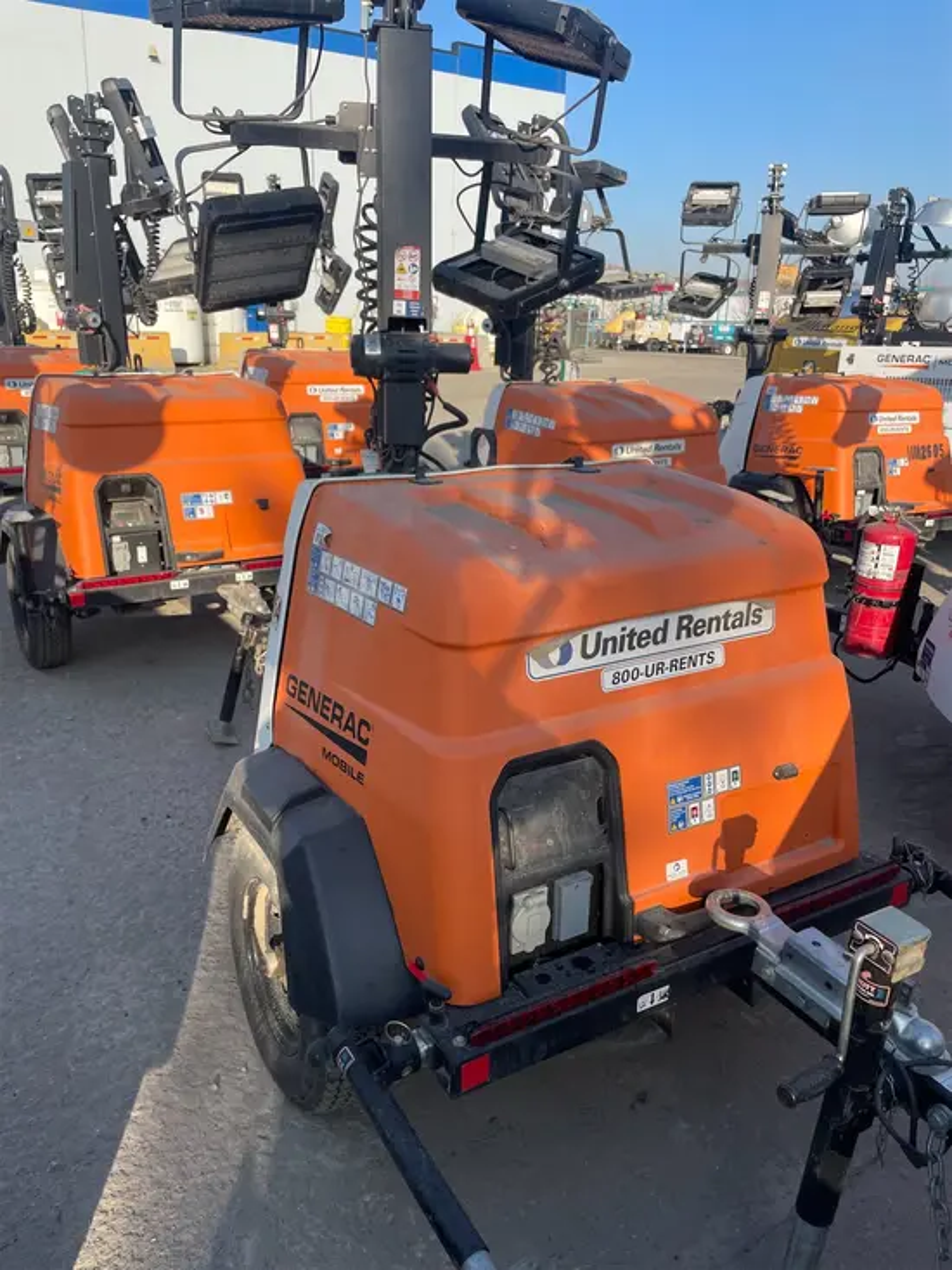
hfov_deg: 53.1
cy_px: 635
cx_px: 476
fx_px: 953
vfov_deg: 67.3
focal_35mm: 26
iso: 50
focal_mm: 4.2
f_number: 1.6
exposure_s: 1/2174
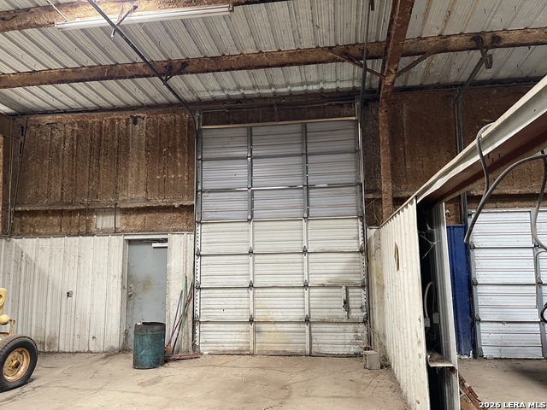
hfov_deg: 69.4
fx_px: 395
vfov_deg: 54.9
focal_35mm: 25
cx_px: 274
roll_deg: +1.2
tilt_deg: +9.6
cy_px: 205
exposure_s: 1/60
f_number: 1.6
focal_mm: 5.1
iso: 250
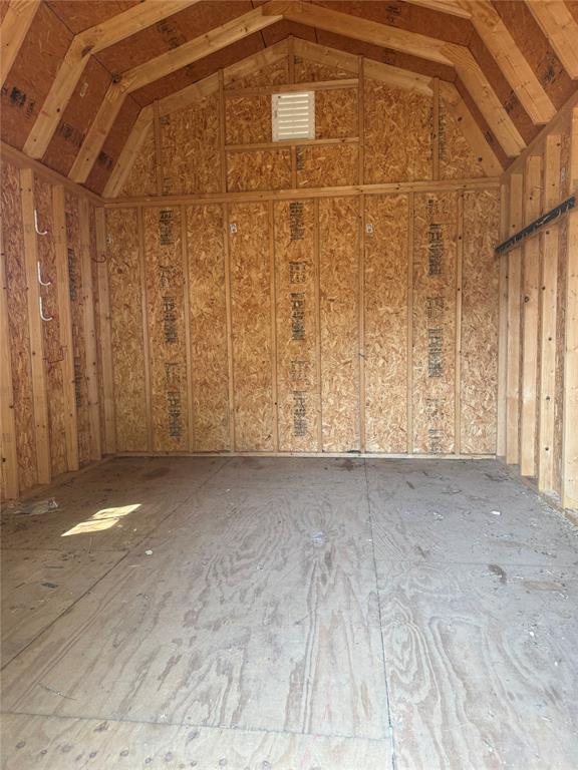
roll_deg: +0.2
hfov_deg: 56.8
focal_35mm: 24
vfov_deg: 71.6
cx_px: 289
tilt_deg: -6.4
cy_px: 385
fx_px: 534
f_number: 1.78
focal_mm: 6.76
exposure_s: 1/121
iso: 125
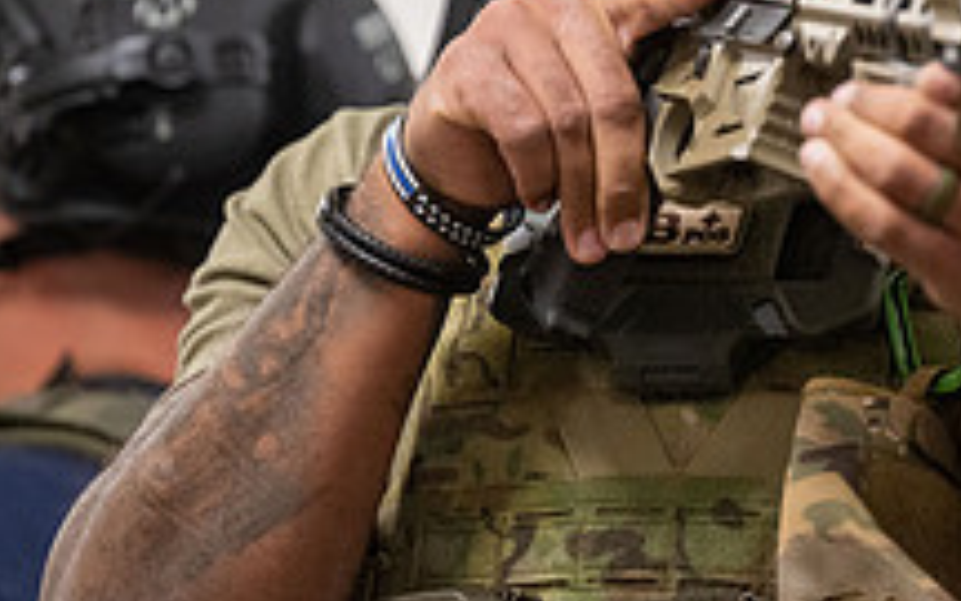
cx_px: 489
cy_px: 51
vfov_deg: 2.4
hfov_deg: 3.8
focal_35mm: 547
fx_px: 14326
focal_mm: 200
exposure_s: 1/500
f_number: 2.8
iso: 2000
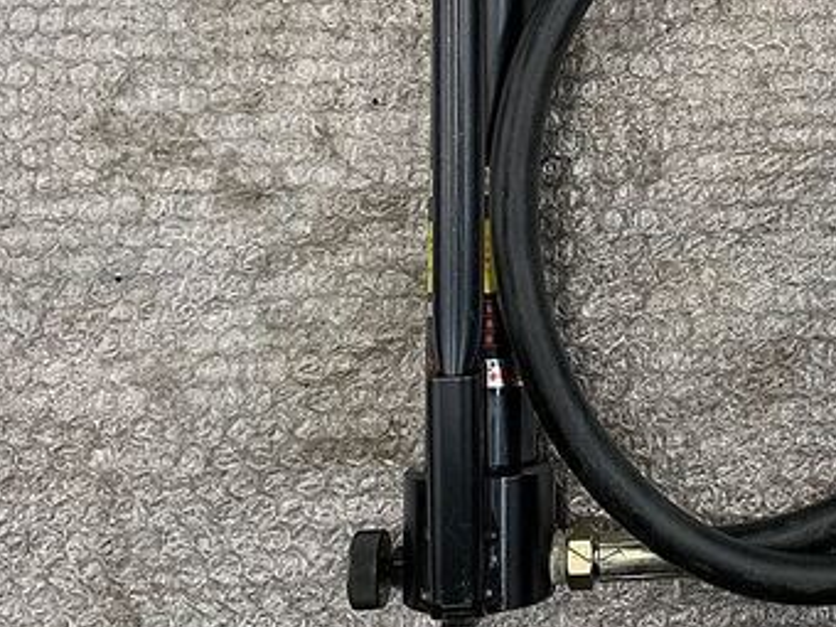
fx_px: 1183
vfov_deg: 28.9
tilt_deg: -83.7
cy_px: 113
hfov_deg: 36.3
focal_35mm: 49
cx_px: 767
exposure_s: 1/65
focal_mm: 4.25
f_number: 1.8
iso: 100
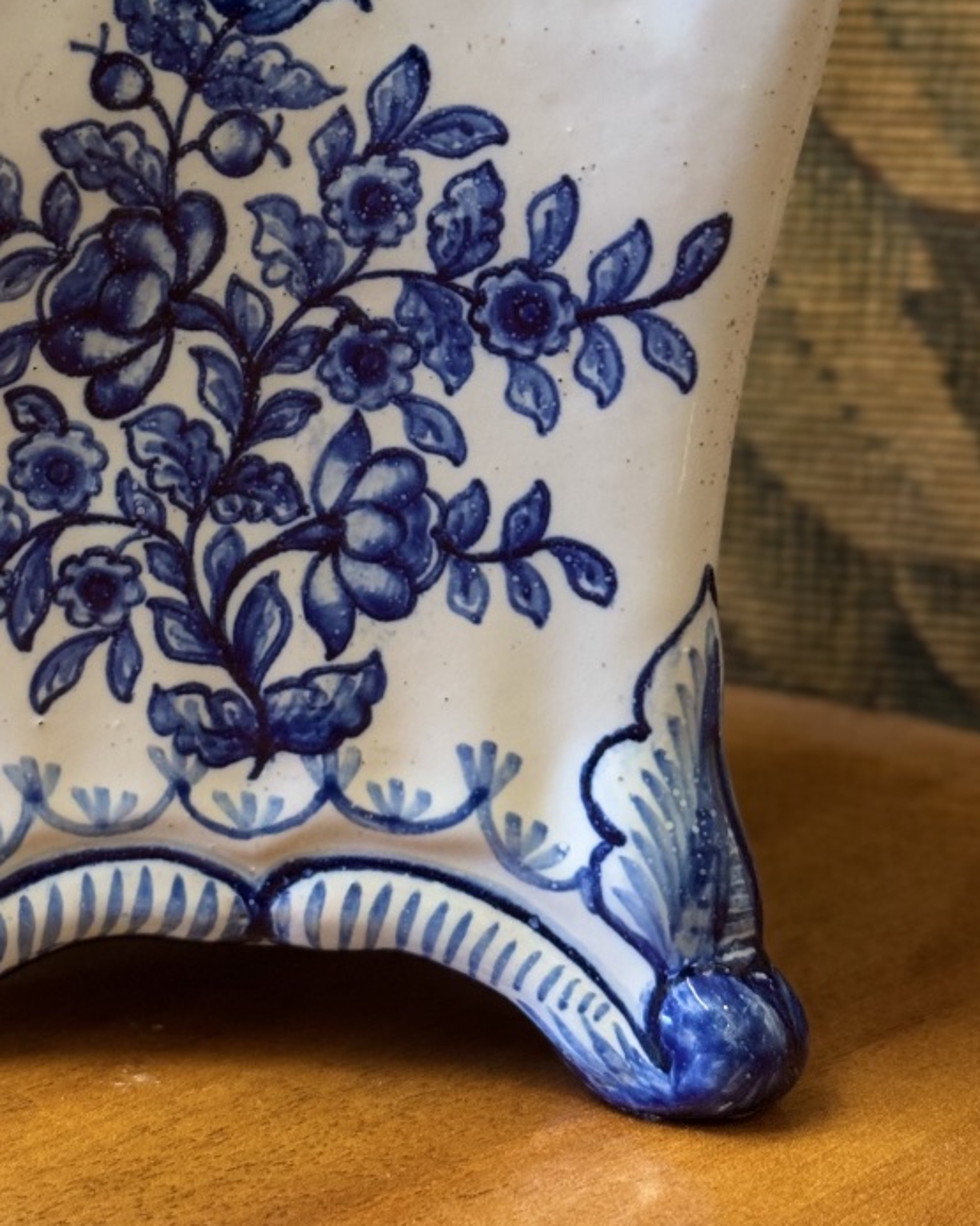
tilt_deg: -11.1
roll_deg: +0.2
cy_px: 260
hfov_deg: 18.8
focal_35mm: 81
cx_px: 258
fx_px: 2937
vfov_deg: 23.3
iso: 200
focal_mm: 6.76
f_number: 1.78
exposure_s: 1/50
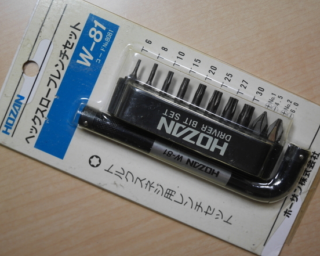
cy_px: 126
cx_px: 163
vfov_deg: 29.7
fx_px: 483
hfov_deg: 36.7
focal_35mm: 51
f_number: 5
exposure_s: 1/60
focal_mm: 24
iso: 400
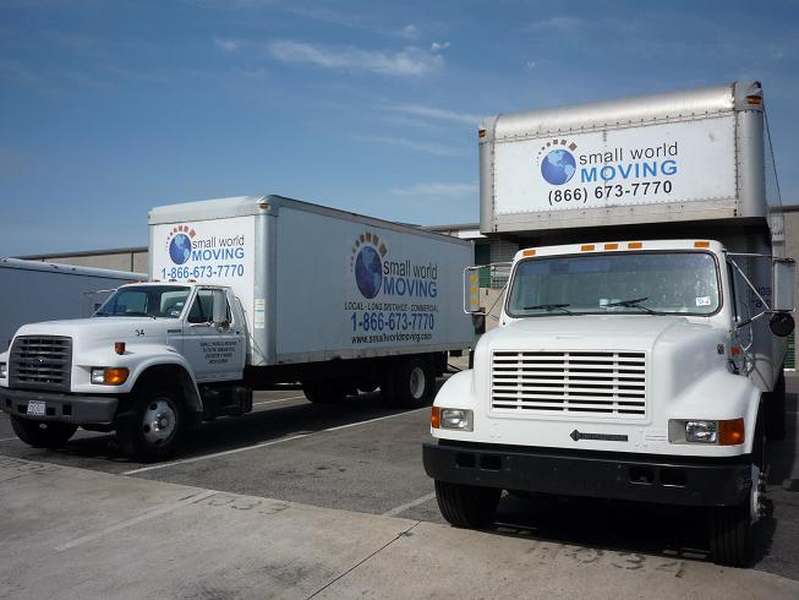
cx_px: 400
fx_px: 739
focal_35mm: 32
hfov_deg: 56.8
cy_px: 300
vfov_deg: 44.2
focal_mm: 5.2
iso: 100
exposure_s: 1/640
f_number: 5.6
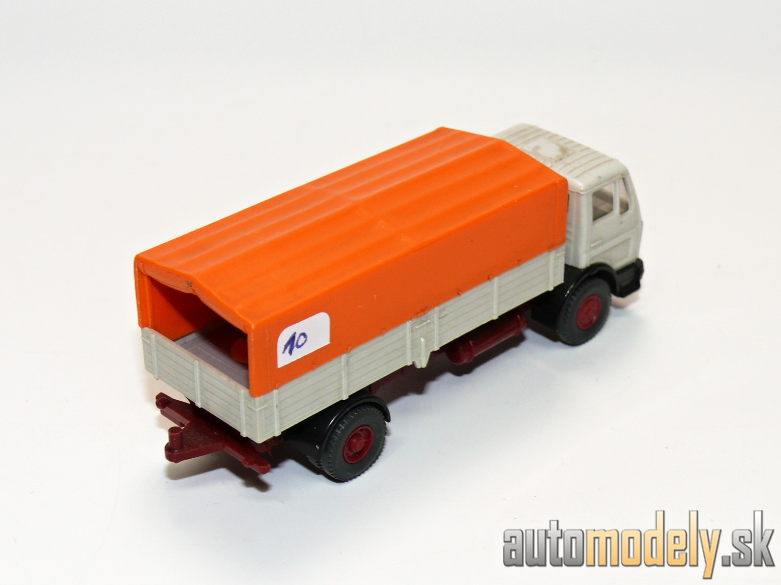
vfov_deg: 19.4
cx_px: 390
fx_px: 1715
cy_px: 292
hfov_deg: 25.7
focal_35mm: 76
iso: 100
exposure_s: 1/30
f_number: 4
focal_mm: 11.5
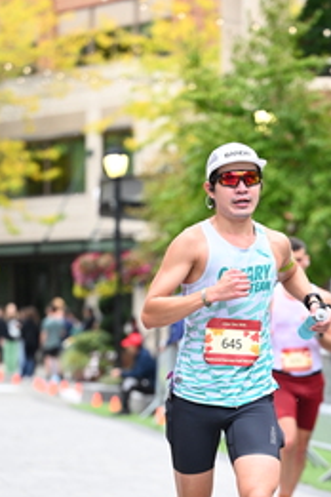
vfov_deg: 10.4
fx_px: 2731
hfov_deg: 6.9
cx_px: 284
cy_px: 387
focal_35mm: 198
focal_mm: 94
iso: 1600
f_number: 2.8
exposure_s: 1/1250
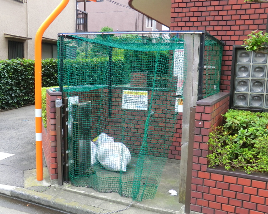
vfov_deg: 41.2
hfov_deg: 50.3
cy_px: 106
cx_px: 139
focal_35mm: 36
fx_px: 286
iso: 80
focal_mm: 6.1
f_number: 3.6
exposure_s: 1/80
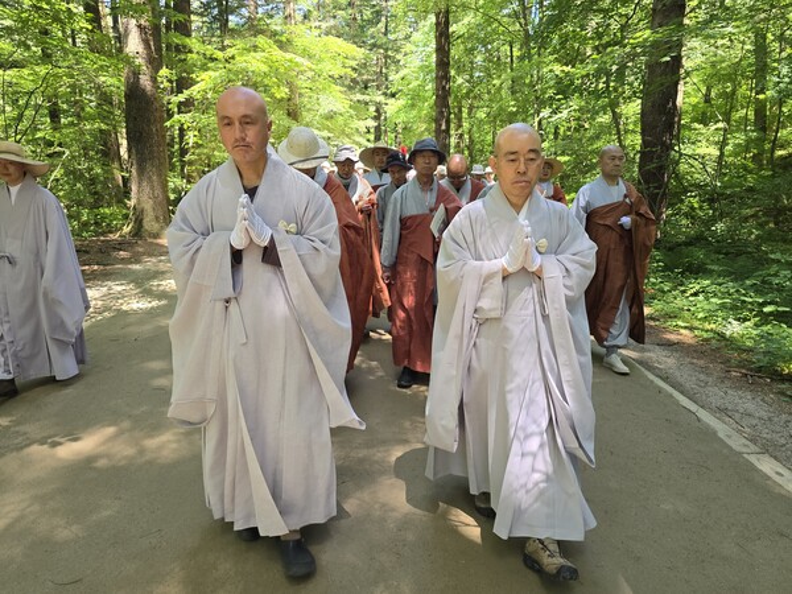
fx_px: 526
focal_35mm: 23
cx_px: 396
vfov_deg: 58.9
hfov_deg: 73.9
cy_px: 297
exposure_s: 1/180
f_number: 1.7
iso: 125
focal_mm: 6.3
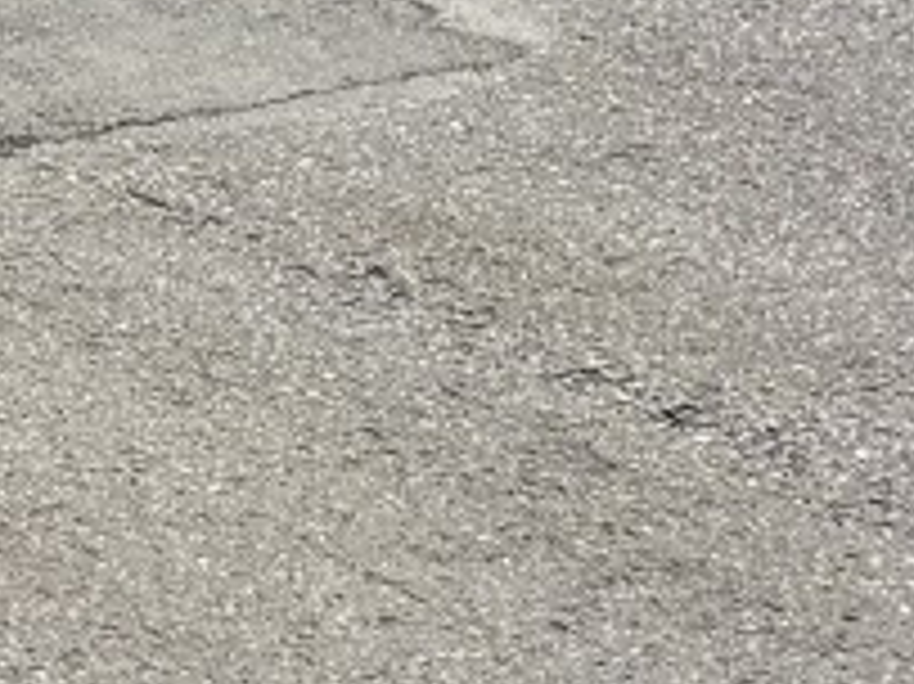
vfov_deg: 7.8
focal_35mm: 170
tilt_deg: -1.5
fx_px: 4486
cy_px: -1233
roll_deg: +2.4
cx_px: -1959
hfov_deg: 9.0
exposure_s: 1/1339
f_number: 1.78
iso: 80
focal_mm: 6.76
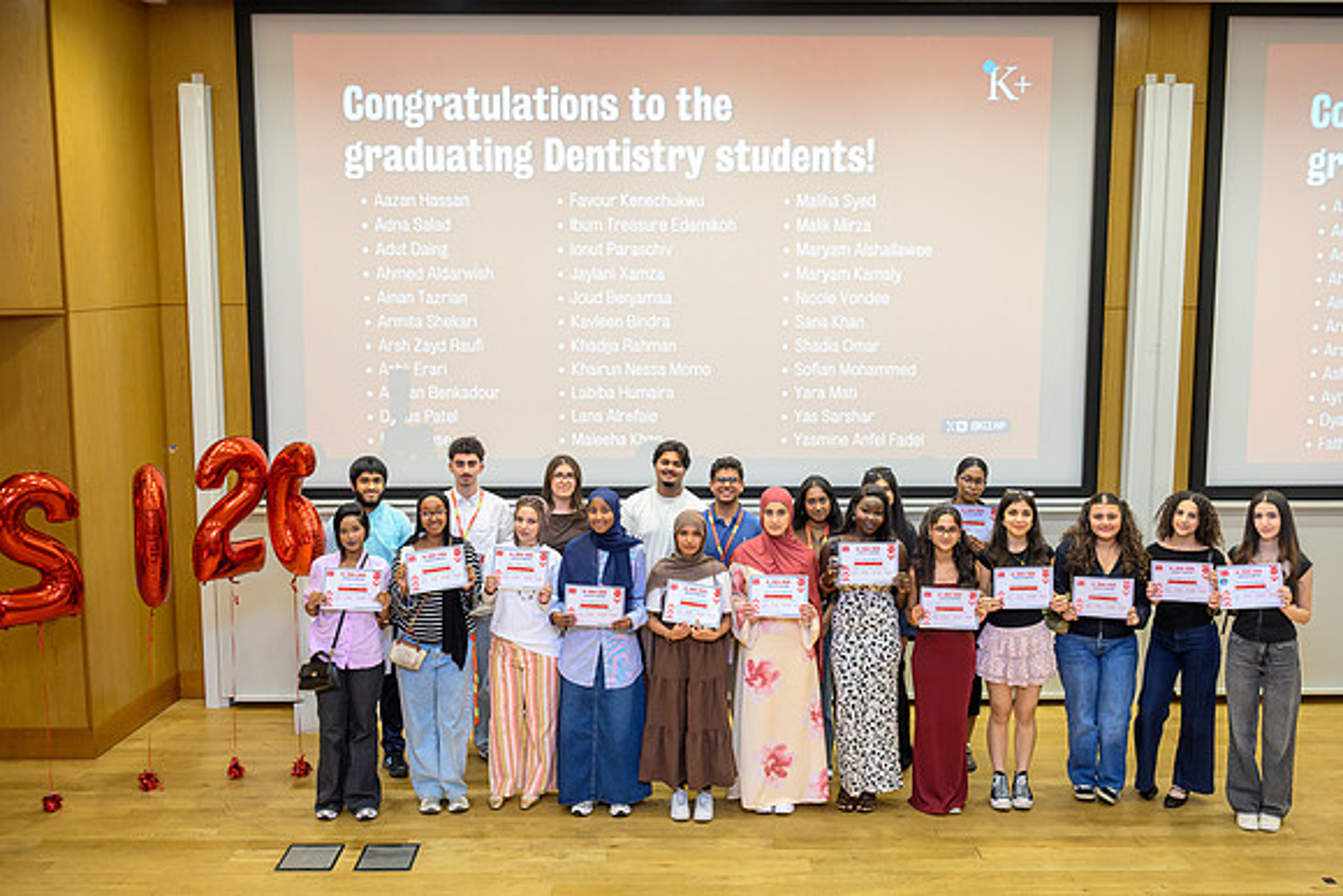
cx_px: 672
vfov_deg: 37.2
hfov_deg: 53.5
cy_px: 448
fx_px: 1332
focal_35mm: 36
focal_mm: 35
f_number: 2.8
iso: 3200
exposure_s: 1/200
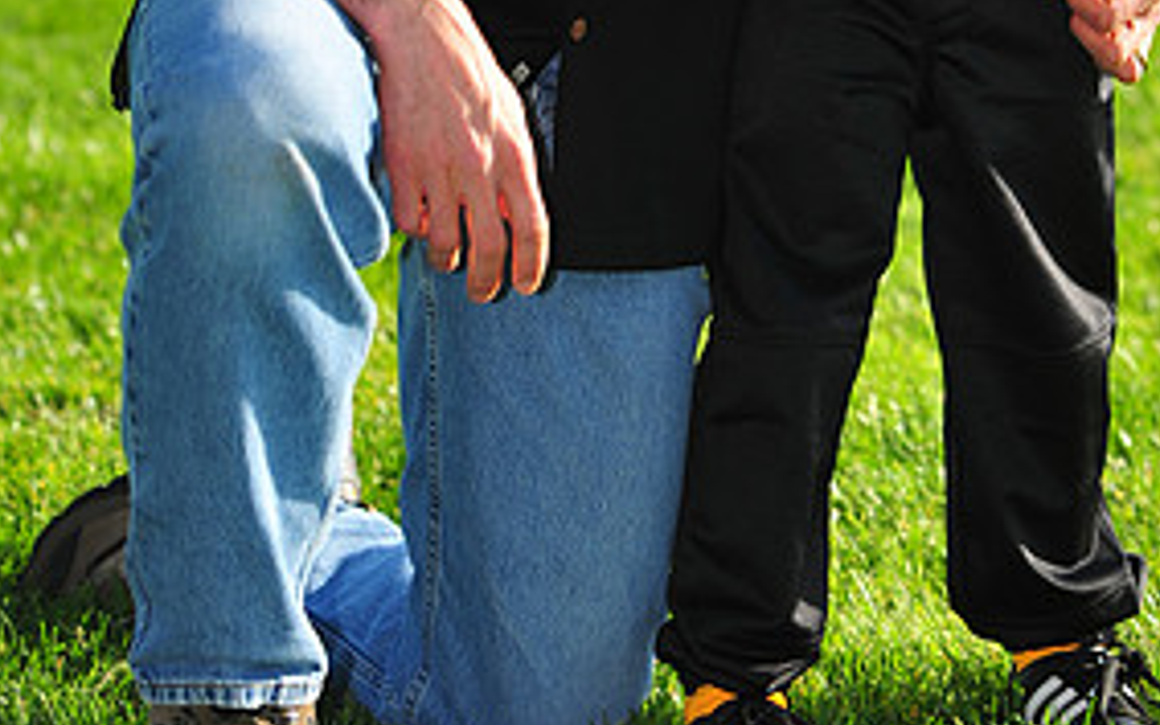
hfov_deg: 6.1
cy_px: -270
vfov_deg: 3.8
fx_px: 10877
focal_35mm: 344
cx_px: 680
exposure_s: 1/1000
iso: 200
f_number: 4
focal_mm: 165
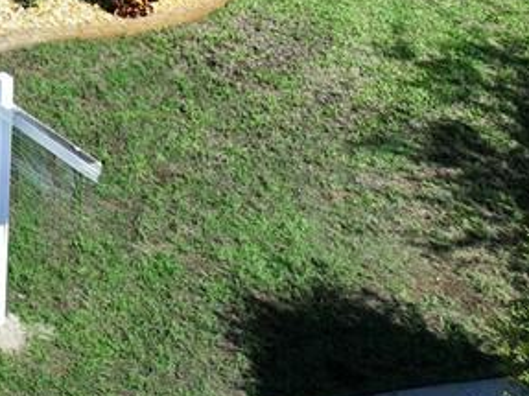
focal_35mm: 134
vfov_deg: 10.1
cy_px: -422
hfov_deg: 12.6
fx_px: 2047
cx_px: -581
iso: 100
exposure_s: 1/400
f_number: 3.2
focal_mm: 12.29
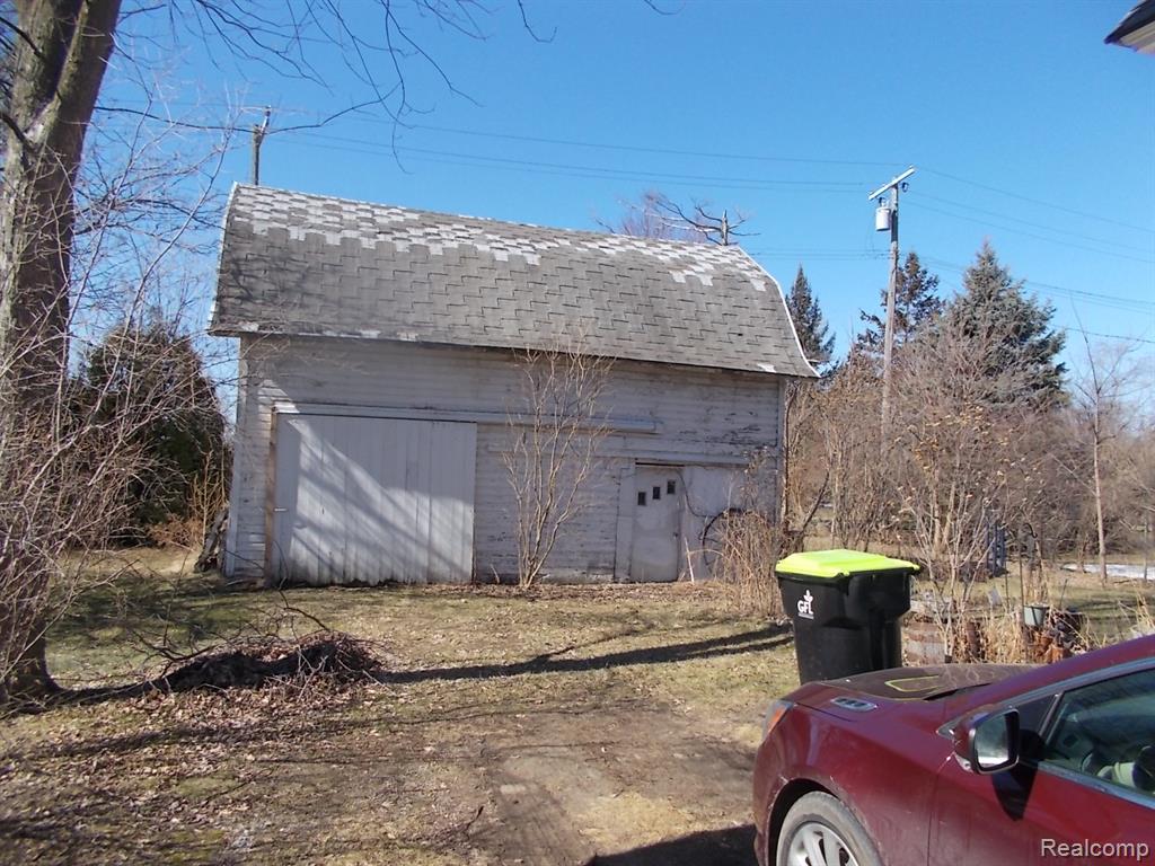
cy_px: 433
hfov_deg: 67.3
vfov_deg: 53.1
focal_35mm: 26
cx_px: 578
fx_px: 868
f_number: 8
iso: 80
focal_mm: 4.6
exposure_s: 1/125
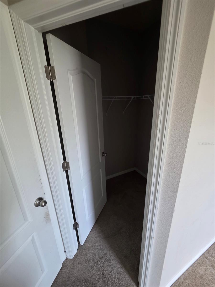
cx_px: 108
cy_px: 144
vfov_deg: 106.2
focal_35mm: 13
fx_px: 108
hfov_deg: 89.9
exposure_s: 1/60
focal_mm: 2.2
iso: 160
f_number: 1.9
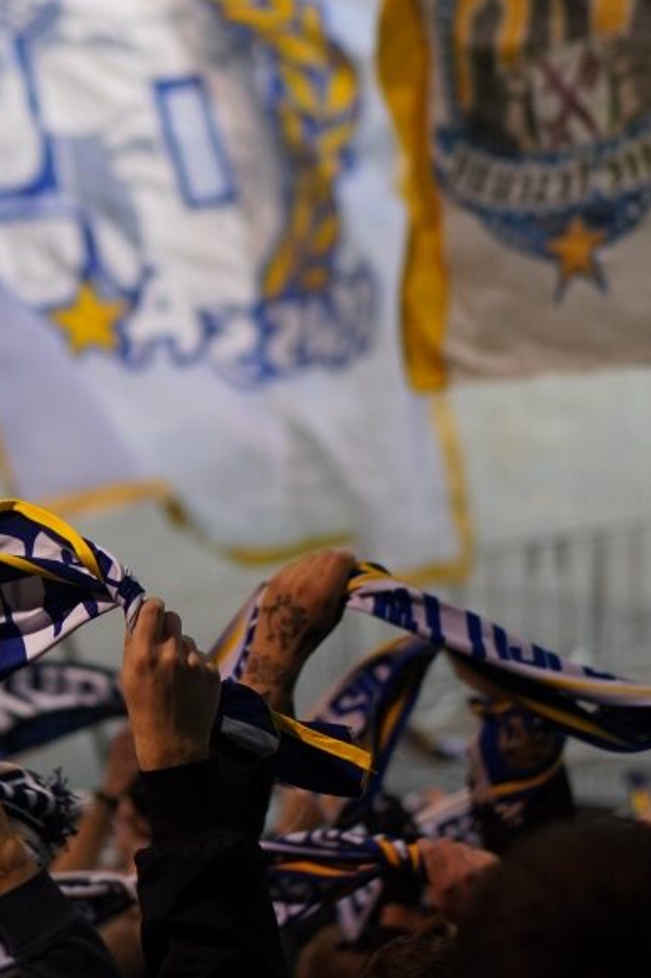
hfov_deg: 8.8
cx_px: 44
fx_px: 4207
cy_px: 266
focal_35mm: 155
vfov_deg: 13.2
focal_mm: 50
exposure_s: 1/400
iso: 800
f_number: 1.8
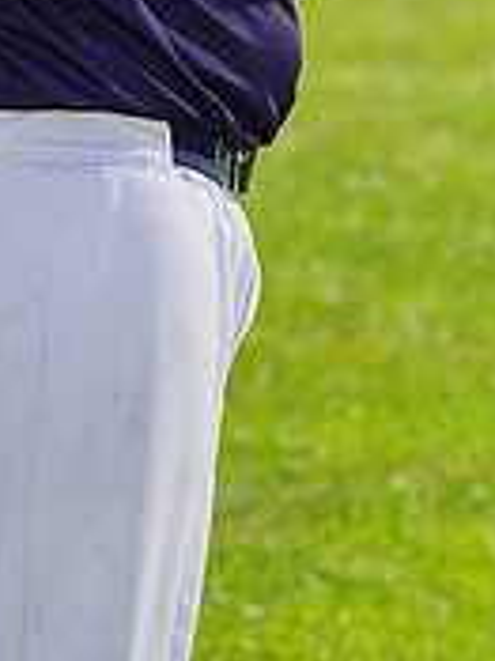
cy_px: -174
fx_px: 9984
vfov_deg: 3.8
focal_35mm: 523
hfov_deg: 2.8
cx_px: -213
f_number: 8
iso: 100
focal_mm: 164
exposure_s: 1/250
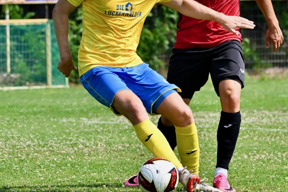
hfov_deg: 8.5
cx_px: 206
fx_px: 1928
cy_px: 63
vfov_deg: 5.7
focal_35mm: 241
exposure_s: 1/1600
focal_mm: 125
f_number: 4.8
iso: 180
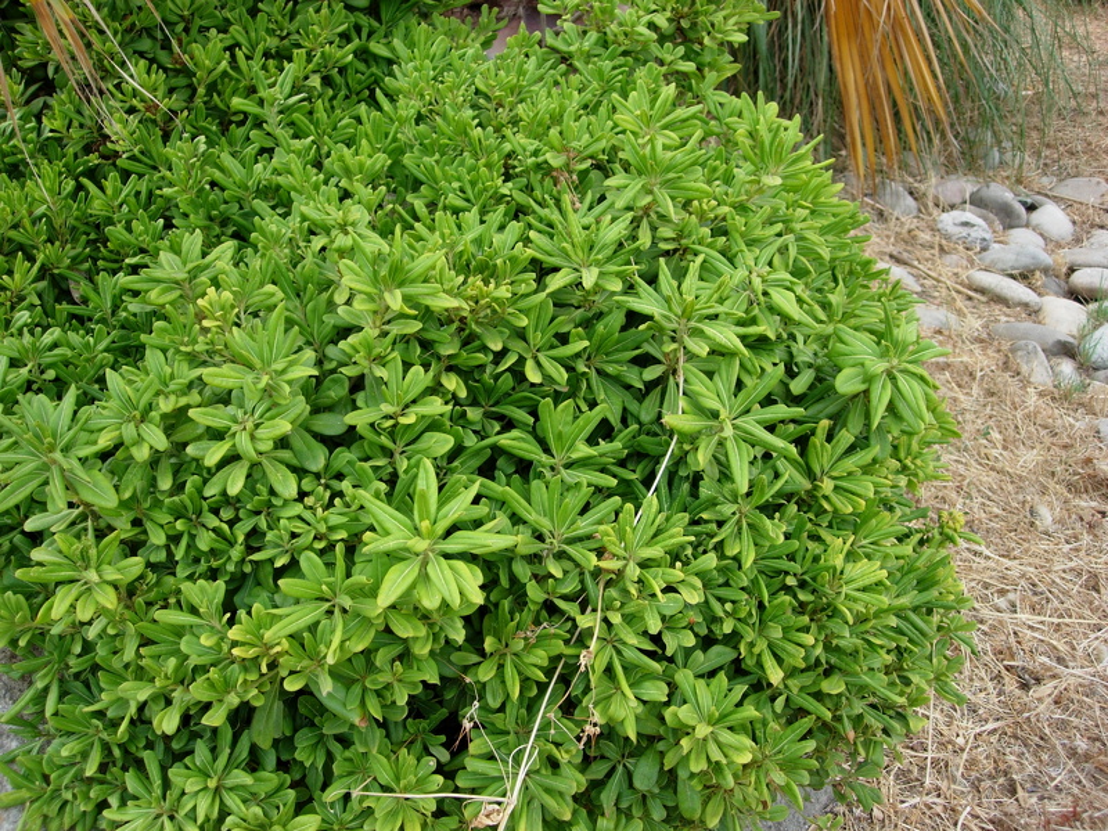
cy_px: 416
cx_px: 554
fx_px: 1216
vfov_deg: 37.7
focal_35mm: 38
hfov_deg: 49.0
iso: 64
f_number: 2.8
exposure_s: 1/249
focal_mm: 7.8
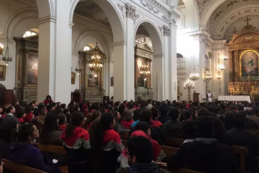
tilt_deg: +3.1
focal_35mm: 31
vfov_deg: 42.3
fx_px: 223
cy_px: 84
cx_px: 132
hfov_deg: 60.3
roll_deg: -0.3
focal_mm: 4.15
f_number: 2.2
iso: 50
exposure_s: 1/17
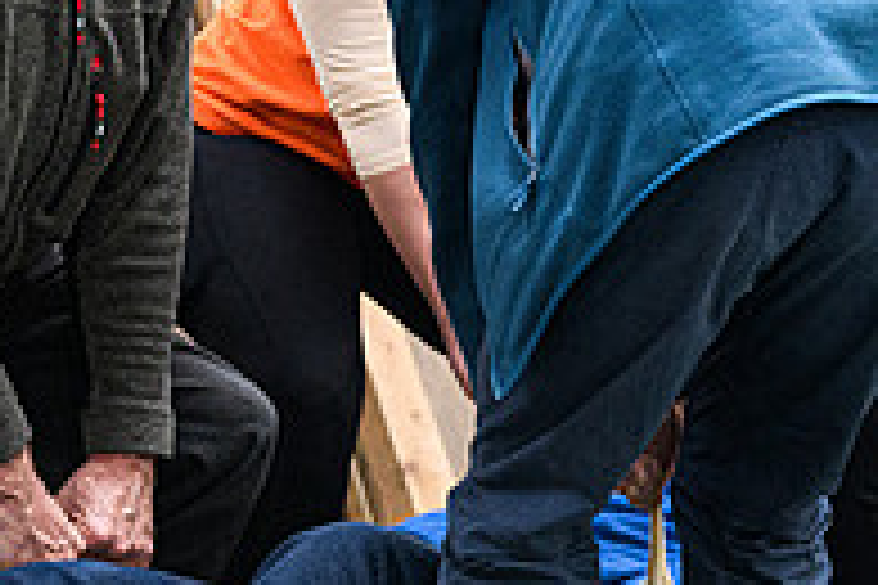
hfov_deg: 9.5
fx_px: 5292
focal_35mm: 217
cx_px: 733
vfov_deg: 6.3
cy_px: 131
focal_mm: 52
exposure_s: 1/200
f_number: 4.5
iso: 1600
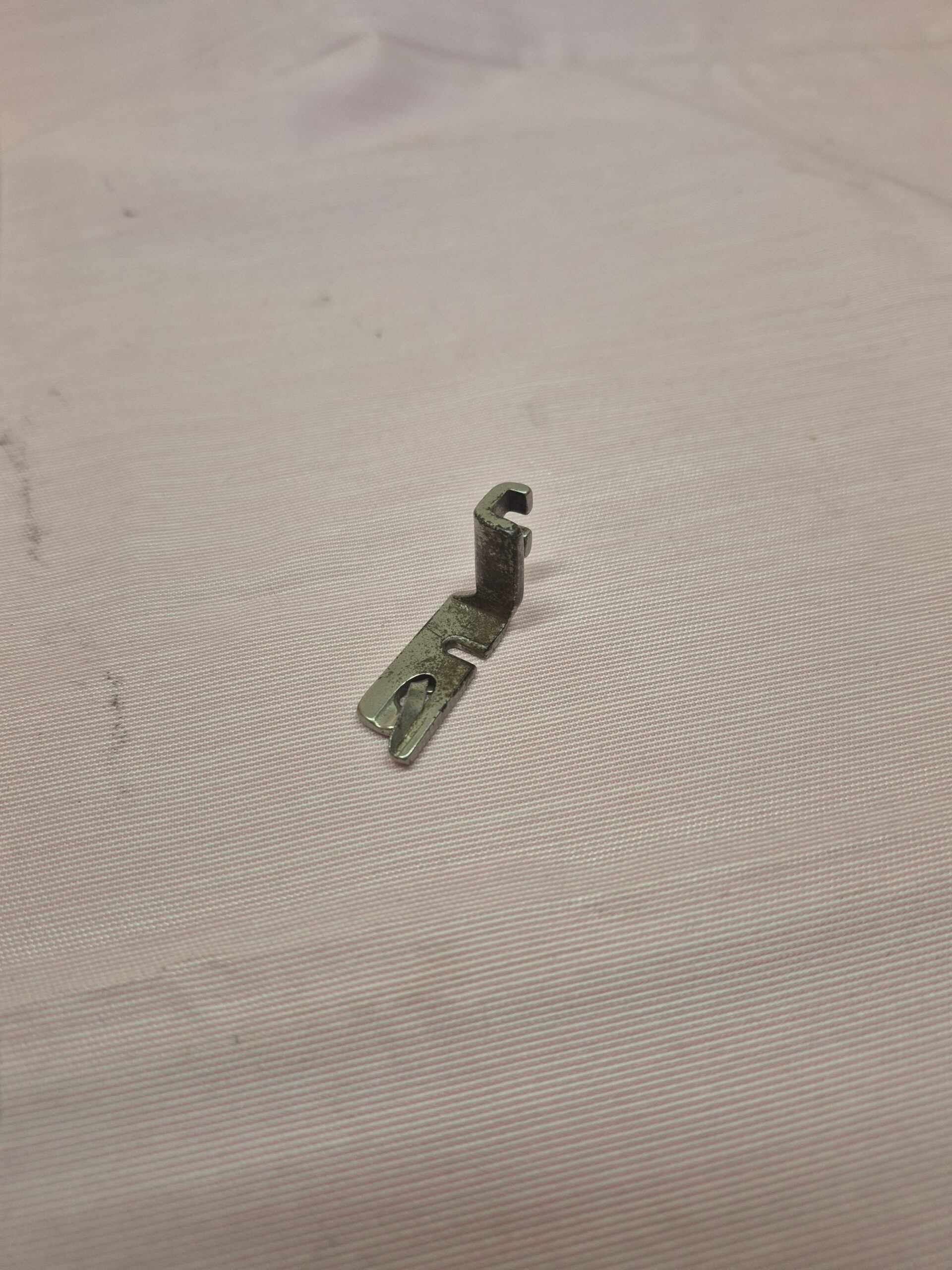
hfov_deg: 58.9
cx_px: 476
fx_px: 843
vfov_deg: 73.9
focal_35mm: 23
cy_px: 635
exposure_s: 1/120
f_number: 1.8
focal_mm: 5.4
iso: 200
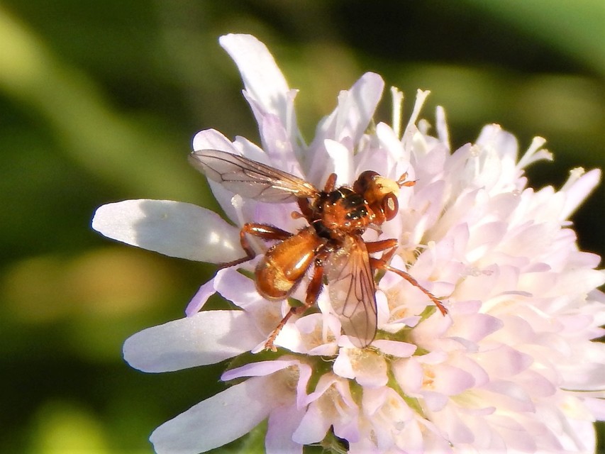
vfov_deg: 9.3
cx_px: 302
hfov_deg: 12.3
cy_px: 227
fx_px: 2797
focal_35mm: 160
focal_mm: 28.7
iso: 125
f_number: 5.1
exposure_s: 1/400
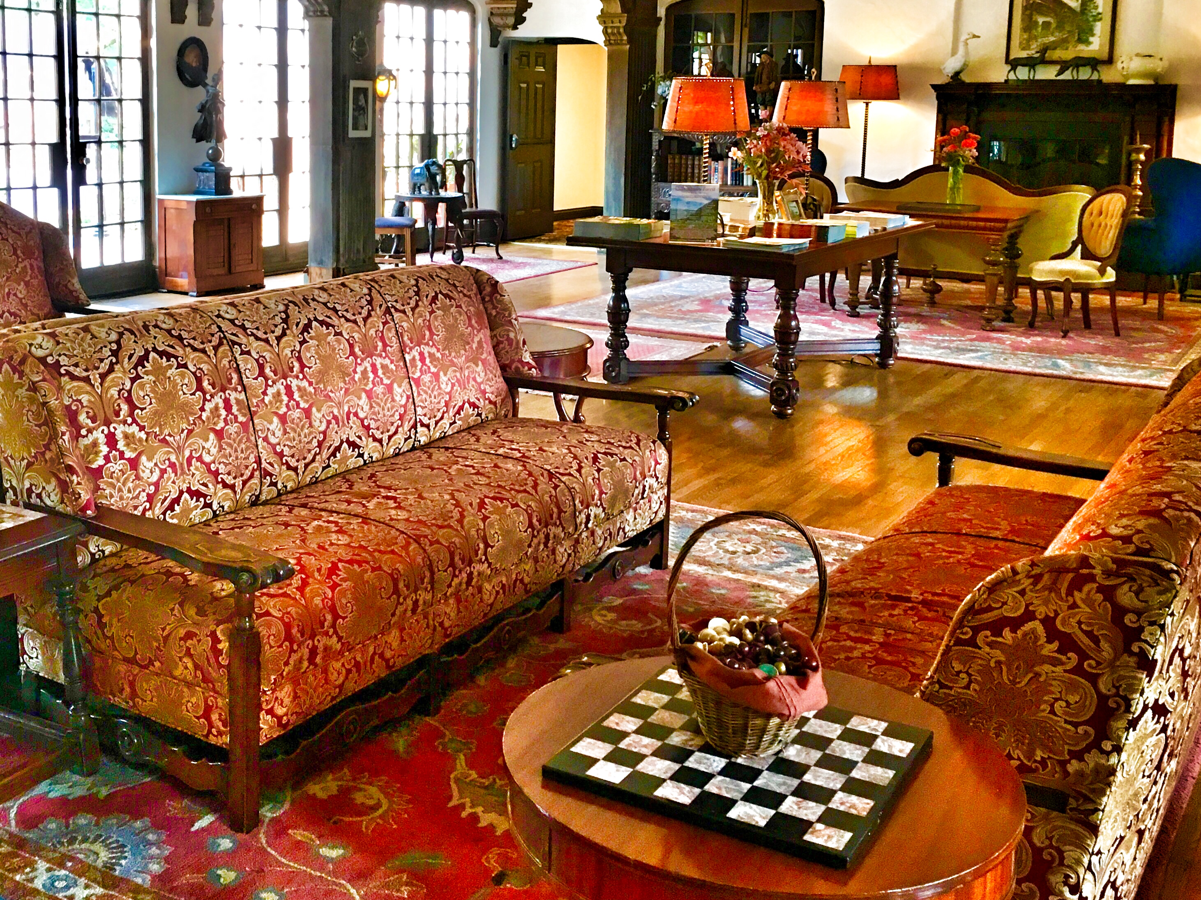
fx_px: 1388
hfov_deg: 46.4
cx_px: 454
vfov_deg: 35.7
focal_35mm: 40
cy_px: 324
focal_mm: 4.15
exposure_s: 1/15
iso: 50
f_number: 2.2
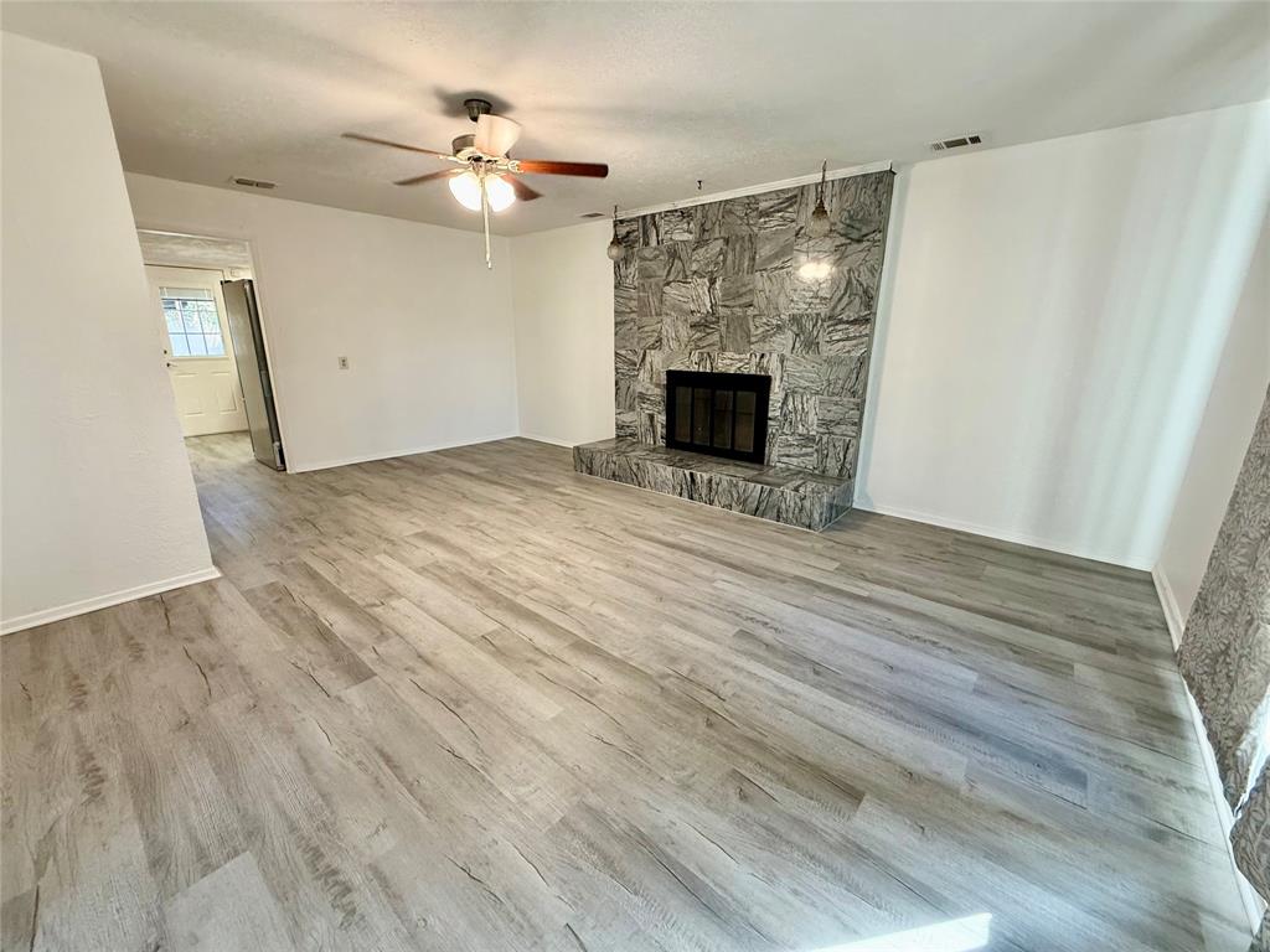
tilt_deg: -14.8
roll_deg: -0.5
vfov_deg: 85.7
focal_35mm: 14
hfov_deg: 102.1
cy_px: 476
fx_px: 514
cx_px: 635
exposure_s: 1/60
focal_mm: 2.22
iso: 200
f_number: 2.2
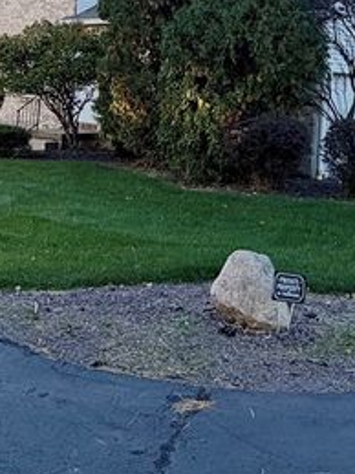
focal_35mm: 36
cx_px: 157
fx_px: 493
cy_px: 68
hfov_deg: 39.6
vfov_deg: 47.3
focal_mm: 2.22
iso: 40
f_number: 2.2
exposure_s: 1/613
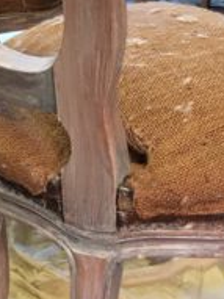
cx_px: 134
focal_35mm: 76
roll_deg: -1.3
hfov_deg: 19.3
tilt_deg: -33.1
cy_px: 254
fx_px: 656
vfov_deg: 25.1
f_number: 2.2
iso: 200
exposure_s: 1/15
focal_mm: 4.15
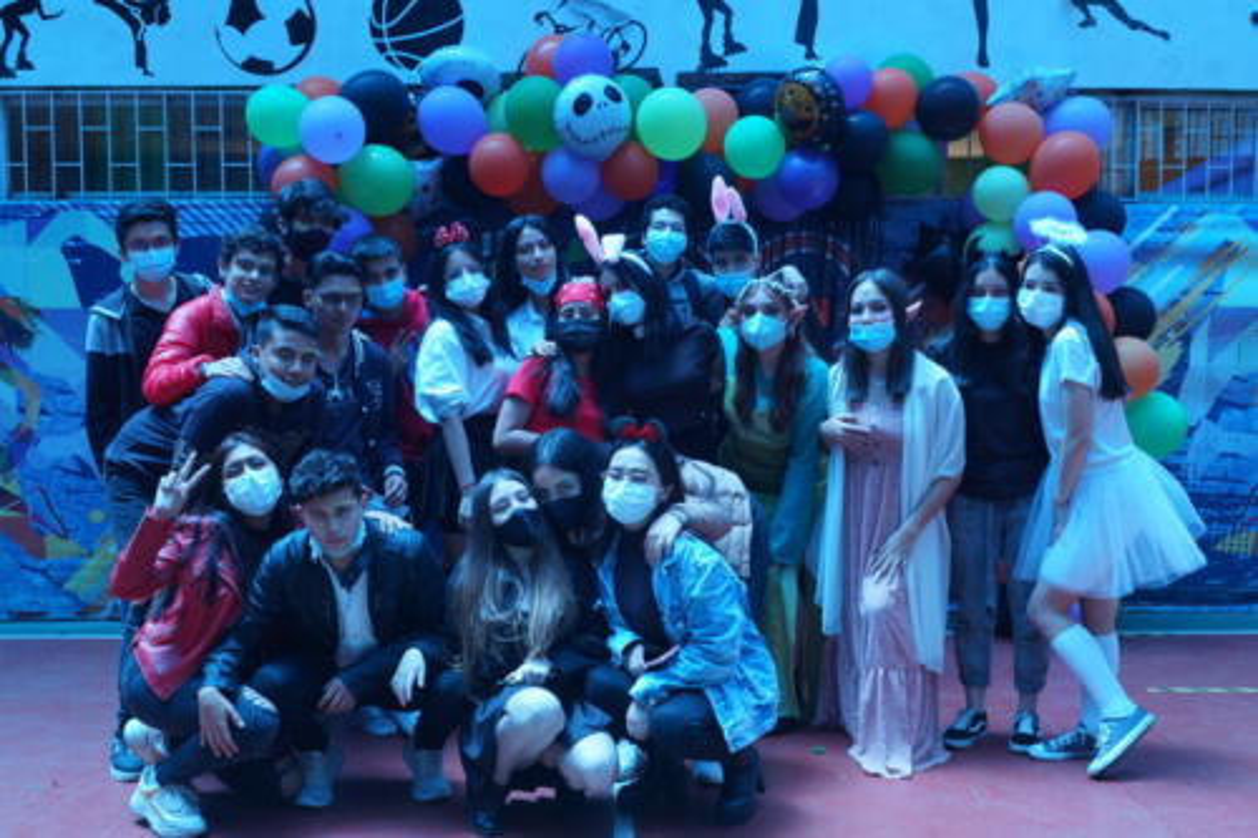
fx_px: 1467
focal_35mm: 42
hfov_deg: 46.4
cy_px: 419
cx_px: 629
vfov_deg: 31.9
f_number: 8
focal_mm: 28
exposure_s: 1/60
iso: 320
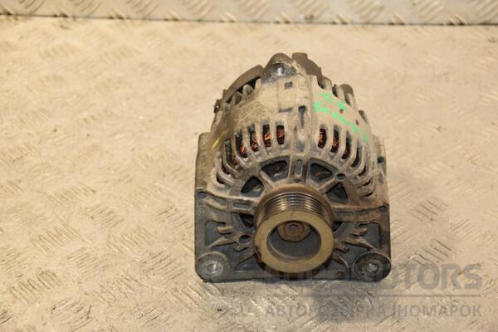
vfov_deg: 15.7
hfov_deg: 23.4
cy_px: 166
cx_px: 249
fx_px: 1203
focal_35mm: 87
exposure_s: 1/200
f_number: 5
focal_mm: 58
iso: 800
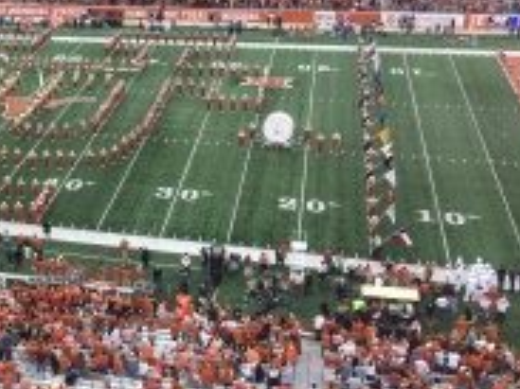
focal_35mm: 58
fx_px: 871
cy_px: 128
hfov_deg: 31.4
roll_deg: +4.1
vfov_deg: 25.1
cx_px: 31
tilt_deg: -20.8
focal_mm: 4.15
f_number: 2.2
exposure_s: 1/120
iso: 25
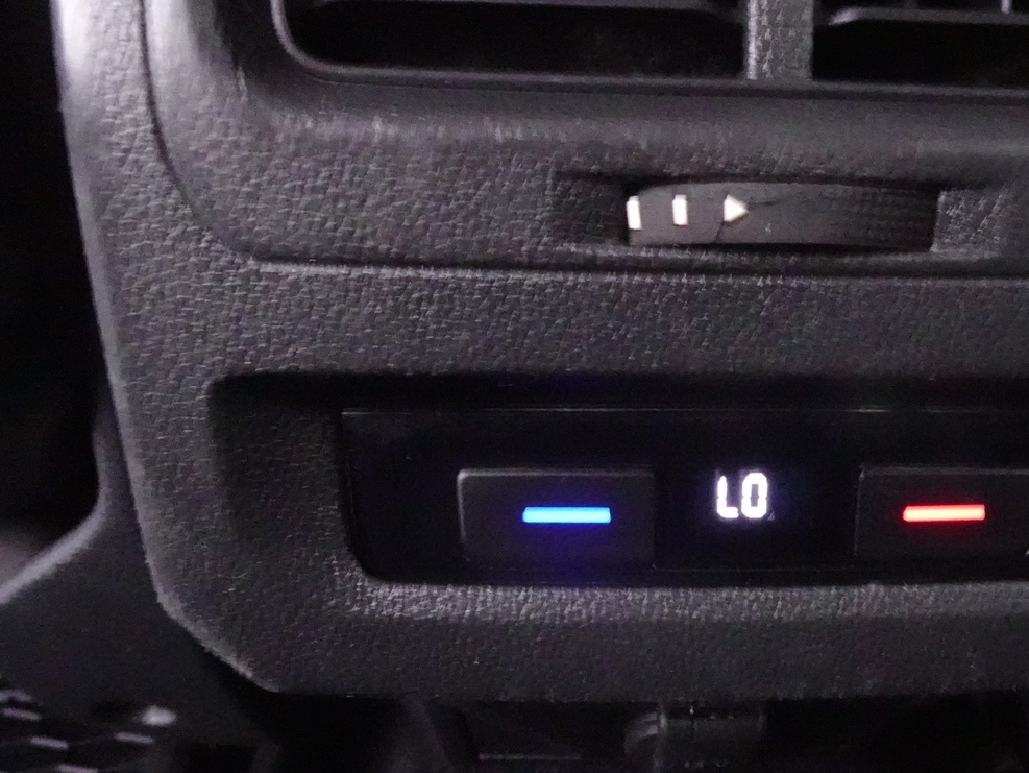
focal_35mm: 35
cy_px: 496
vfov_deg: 40.4
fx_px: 1041
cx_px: 687
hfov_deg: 51.6
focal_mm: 4.26
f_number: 3.5
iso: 3200
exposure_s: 1/4
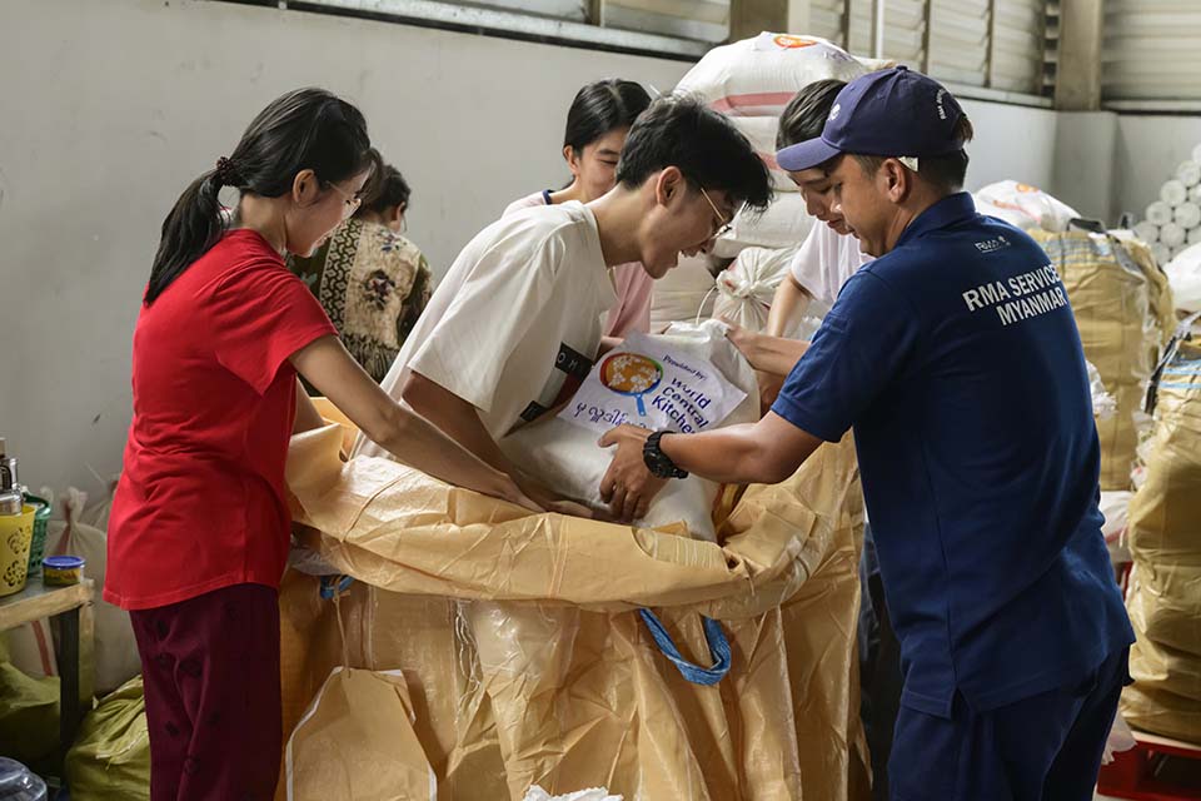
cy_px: 400
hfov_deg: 42.7
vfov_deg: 29.2
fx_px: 1534
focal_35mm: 46
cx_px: 600
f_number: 6.3
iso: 5600
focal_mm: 46
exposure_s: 1/400
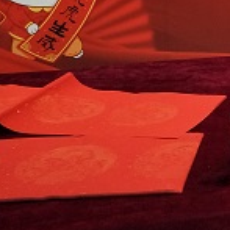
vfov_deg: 19.5
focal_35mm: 83
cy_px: -58
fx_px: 624
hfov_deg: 16.3
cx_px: 455
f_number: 1.7
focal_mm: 3.99
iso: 302
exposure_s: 1/33
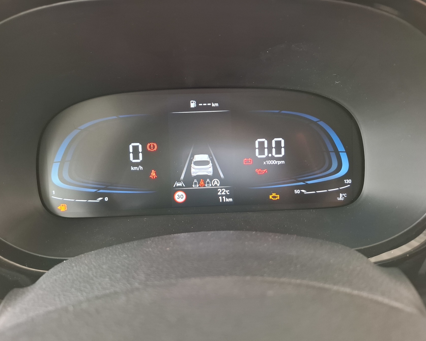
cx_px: 212
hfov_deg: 70.3
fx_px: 303
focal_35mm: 24
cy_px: 170
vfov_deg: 58.8
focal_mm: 5.54
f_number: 1.8
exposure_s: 1/33
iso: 400
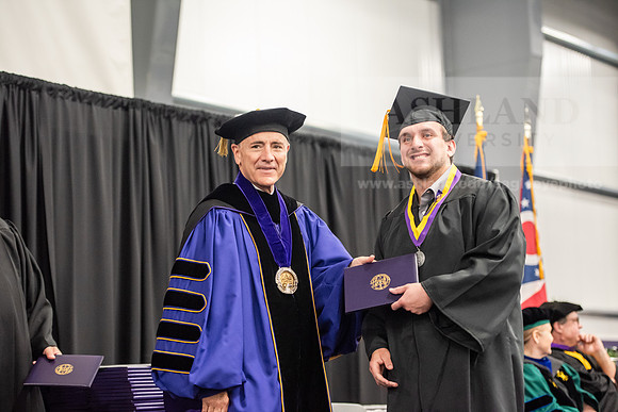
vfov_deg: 15.9
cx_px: 309
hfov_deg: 23.6
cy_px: 206
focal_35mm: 86
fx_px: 1477
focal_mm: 86
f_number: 3.2
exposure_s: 1/200
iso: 3200
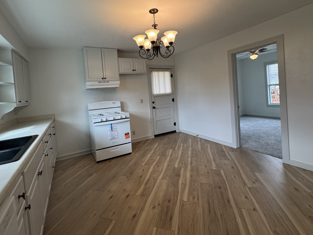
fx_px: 154
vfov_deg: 74.1
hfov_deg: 90.9
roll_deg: +4.2
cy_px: 97
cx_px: 148
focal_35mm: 17
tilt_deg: -1.6
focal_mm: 2.22
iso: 100
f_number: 2.2
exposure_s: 1/120
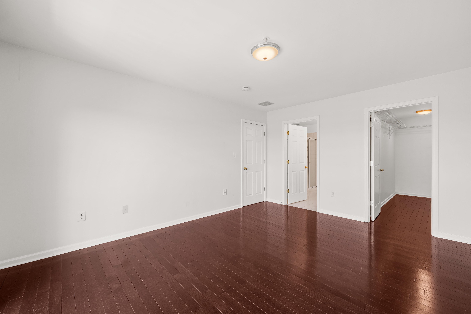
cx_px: 236
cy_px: 157
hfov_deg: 104.3
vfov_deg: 81.2
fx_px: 183
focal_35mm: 14
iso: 250
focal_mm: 14
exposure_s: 1/3
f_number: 8
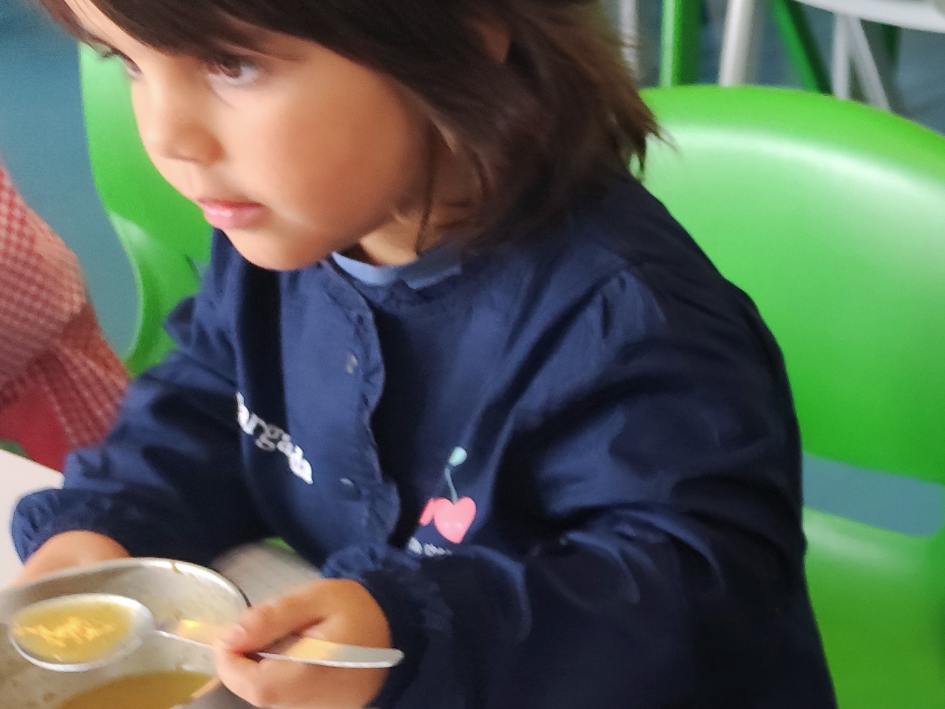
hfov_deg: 26.1
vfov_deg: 22.1
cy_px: 770
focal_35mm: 63
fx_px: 1720
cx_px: 1233
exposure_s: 1/100
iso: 640
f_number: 1.65
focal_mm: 6.14
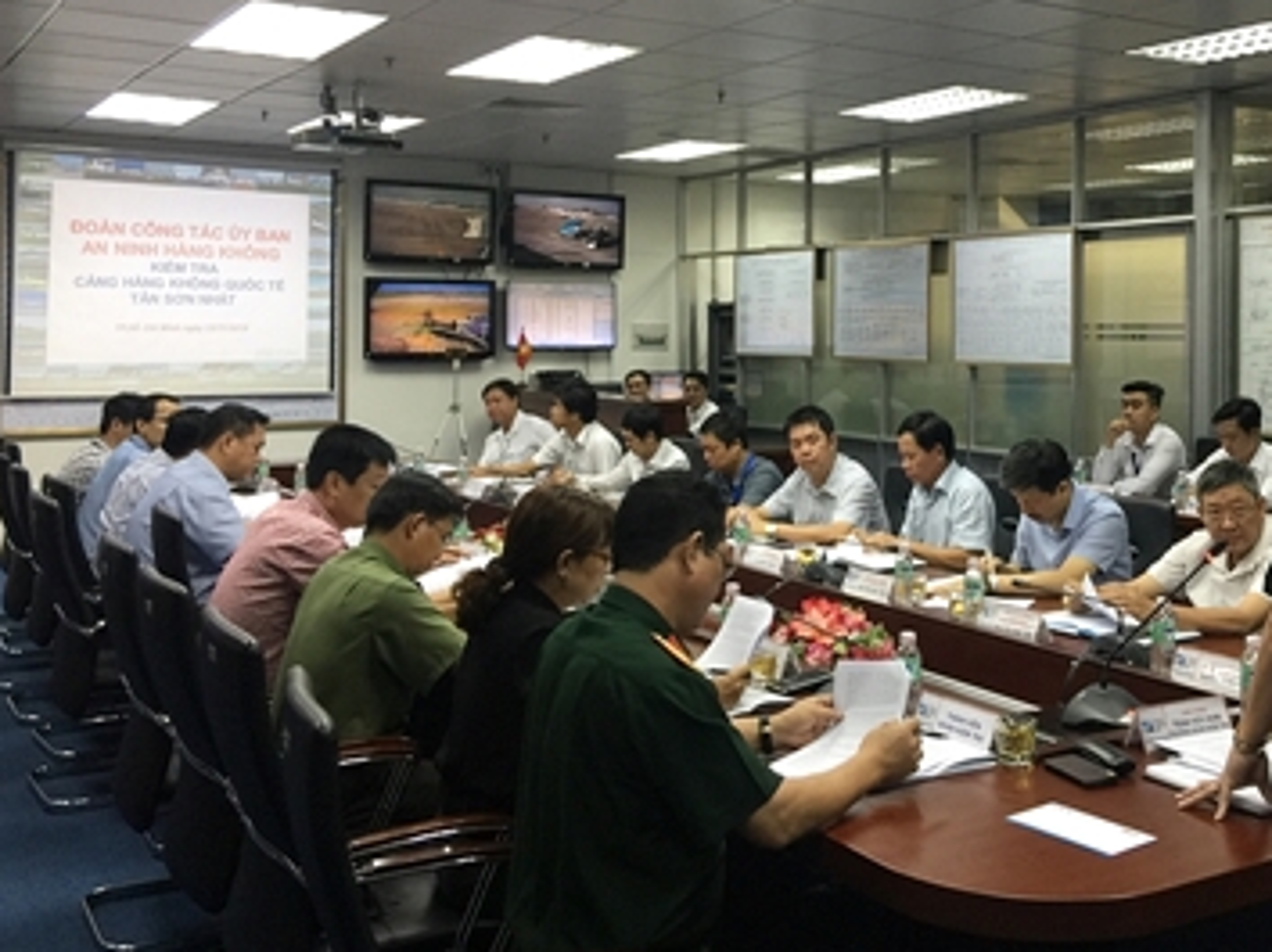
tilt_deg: +0.6
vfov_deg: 34.8
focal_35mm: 41
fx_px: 1506
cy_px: 325
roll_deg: -1.1
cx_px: 834
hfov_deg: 45.2
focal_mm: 4.15
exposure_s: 1/17
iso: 40
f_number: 2.2
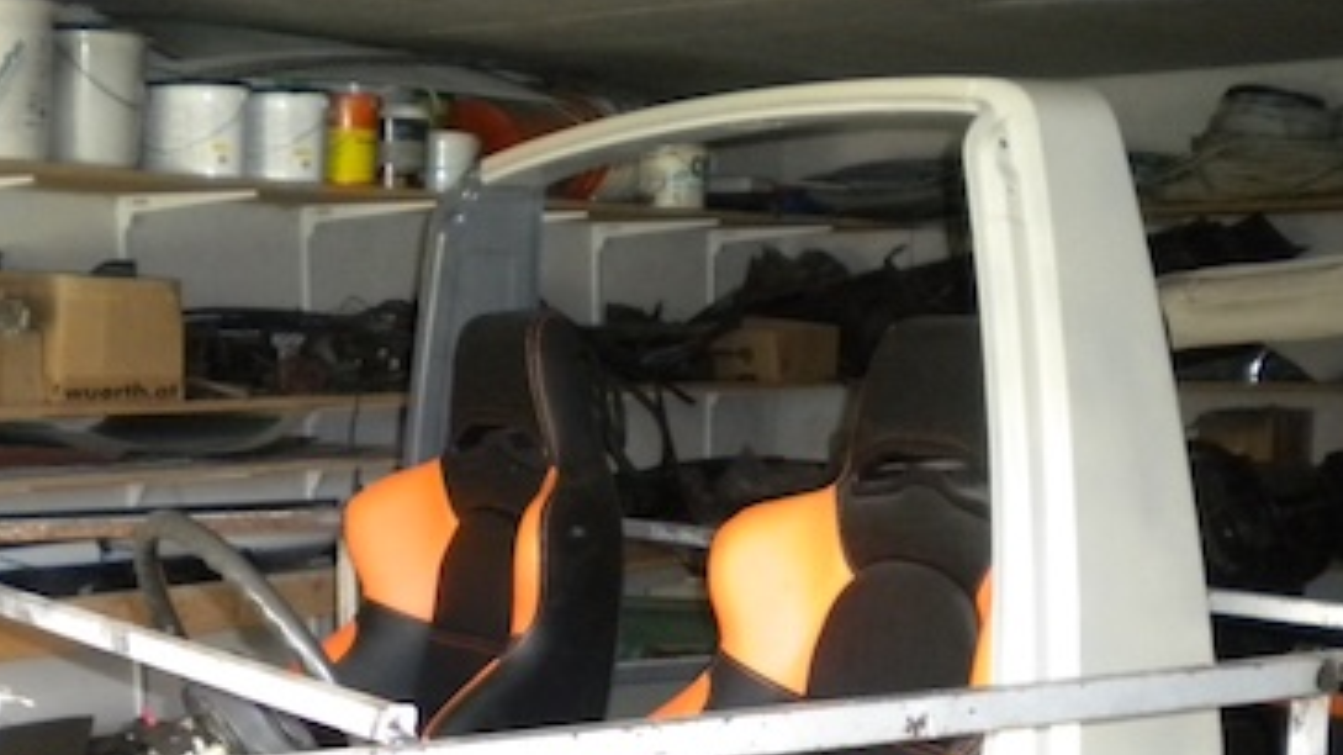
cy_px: 807
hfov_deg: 33.1
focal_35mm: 63
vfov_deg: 18.5
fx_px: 2243
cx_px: 474
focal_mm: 6.3
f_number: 3.1
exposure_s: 1/30
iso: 400
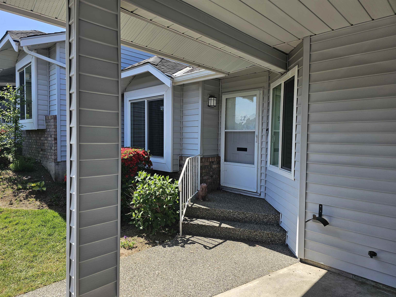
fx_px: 263
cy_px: 148
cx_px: 198
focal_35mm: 23
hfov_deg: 73.9
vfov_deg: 58.9
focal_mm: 6.3
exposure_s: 1/476
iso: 16
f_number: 1.7
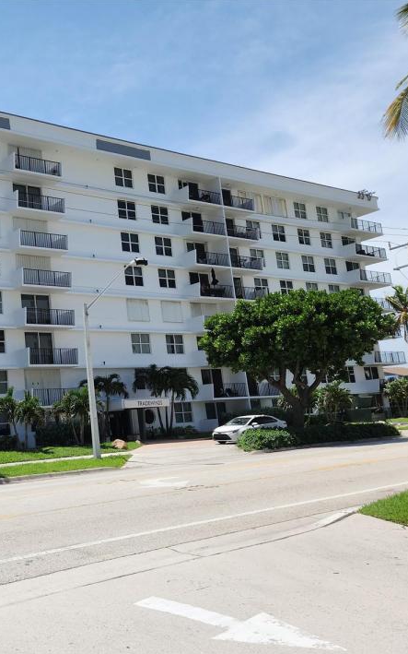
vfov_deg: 58.1
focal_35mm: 33
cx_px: -6
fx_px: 587
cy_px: 330
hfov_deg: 34.6
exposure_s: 1/1728
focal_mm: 5.4
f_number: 1.8
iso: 20
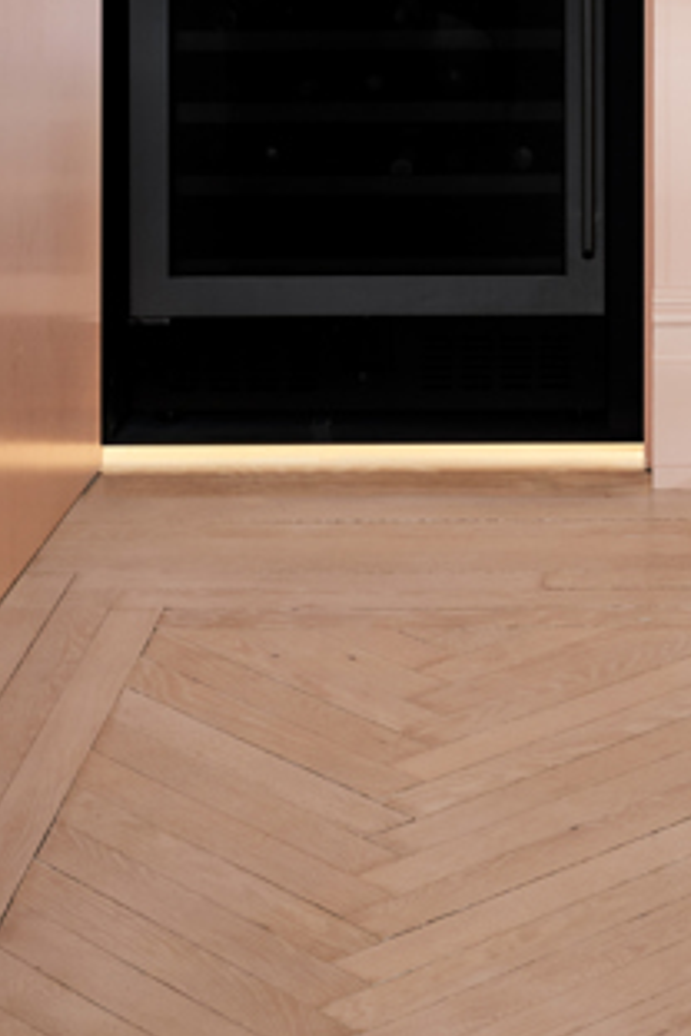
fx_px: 3340
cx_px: 747
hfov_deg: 11.6
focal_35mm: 116
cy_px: -516
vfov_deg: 16.1
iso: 100
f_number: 8
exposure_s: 5
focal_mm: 35
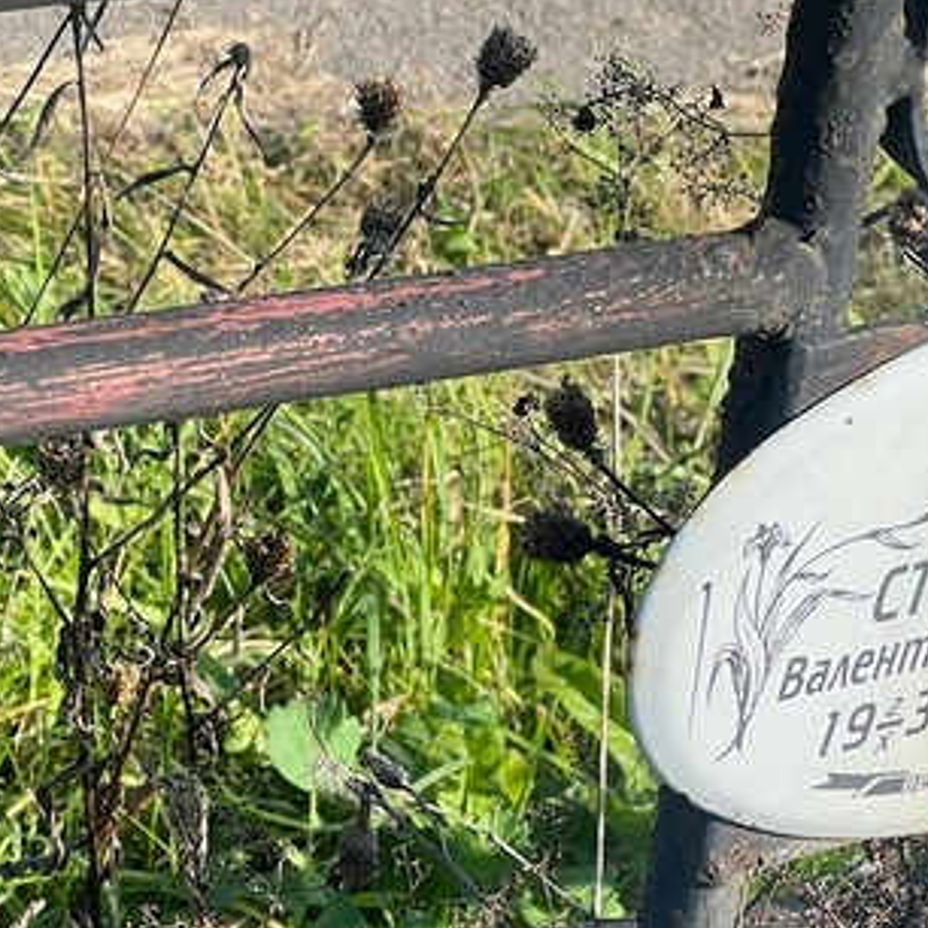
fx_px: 5399
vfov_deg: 9.8
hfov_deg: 9.7
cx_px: 1095
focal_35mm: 178
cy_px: 825
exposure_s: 1/306
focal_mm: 9
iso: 32
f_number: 2.8
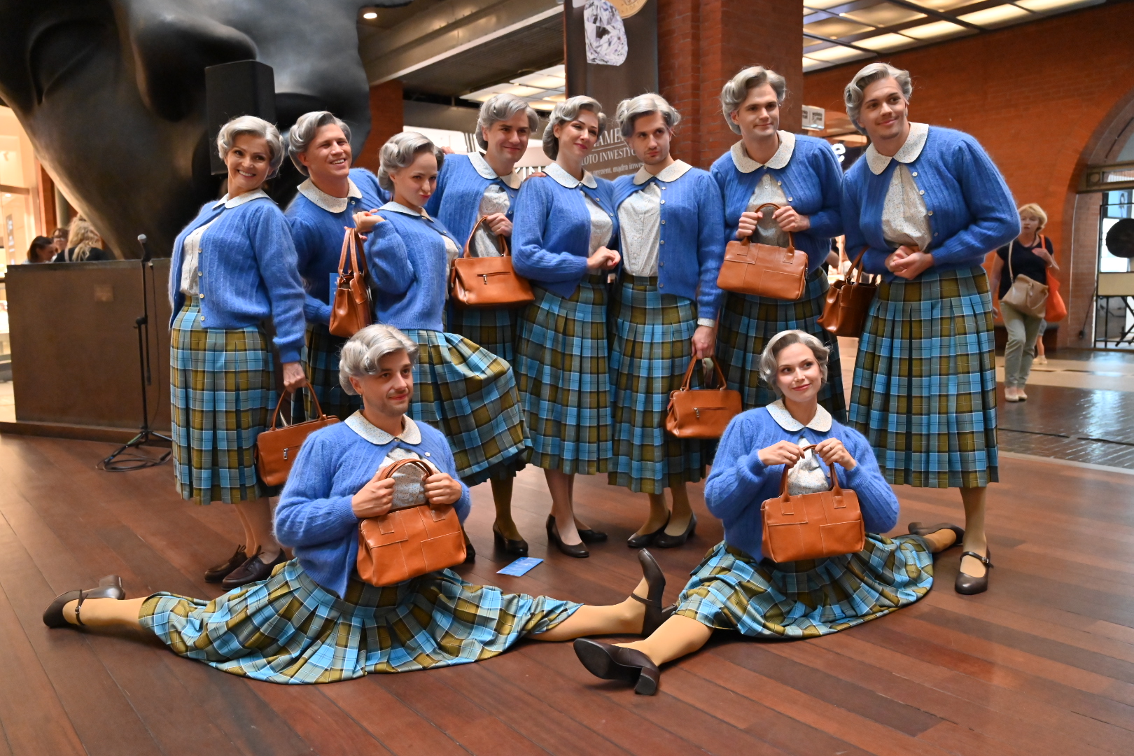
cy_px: 378
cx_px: 567
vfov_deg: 44.3
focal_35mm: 30
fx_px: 929
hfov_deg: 62.8
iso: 6400
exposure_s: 1/500
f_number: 4
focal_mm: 29.5
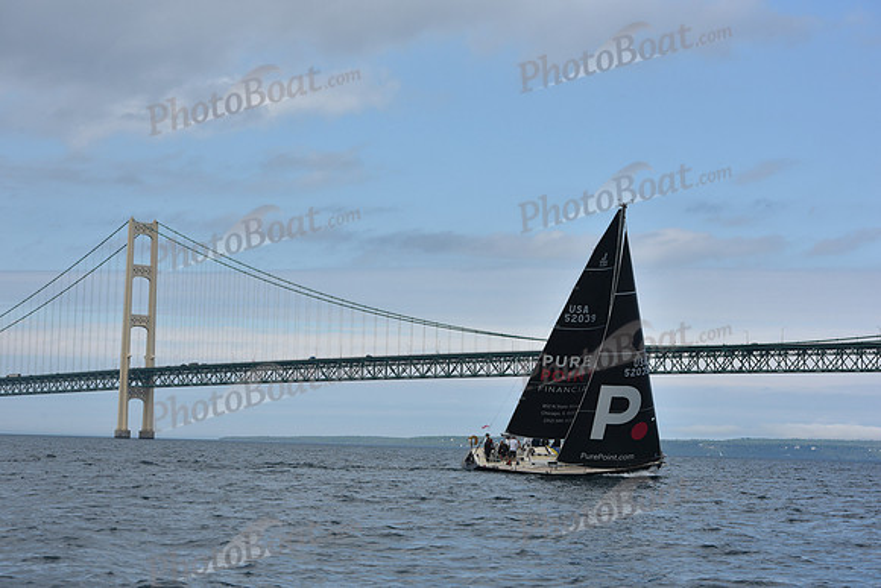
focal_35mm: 78
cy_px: 294
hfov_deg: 26.0
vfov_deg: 17.5
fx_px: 1909
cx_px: 440
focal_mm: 78
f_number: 9
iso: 250
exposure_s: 1/800
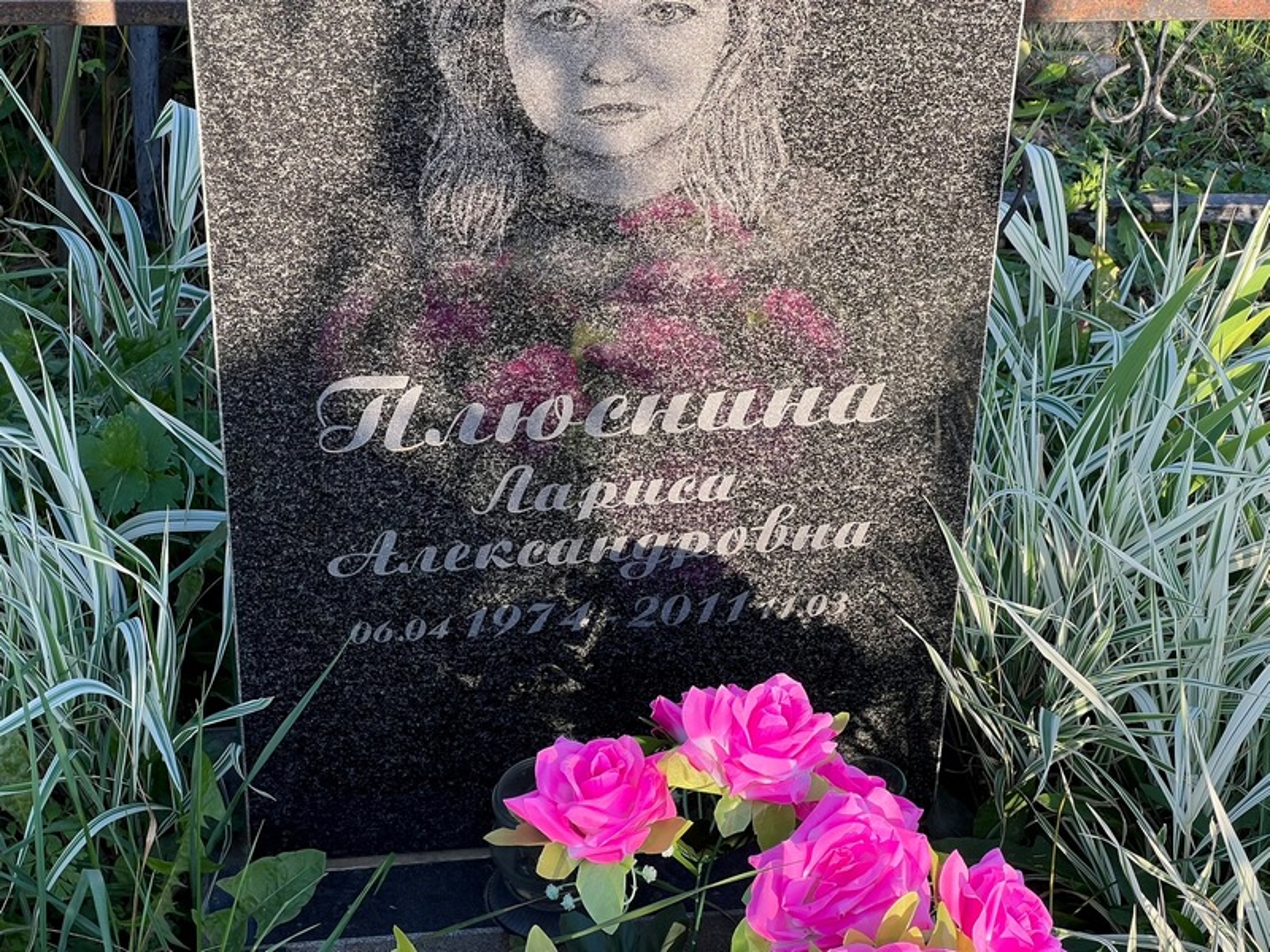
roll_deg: -4.2
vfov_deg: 19.1
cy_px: 476
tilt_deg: -36.0
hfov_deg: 25.3
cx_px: 635
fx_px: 2825
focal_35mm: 77
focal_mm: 9
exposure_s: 1/164
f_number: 2.8
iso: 32
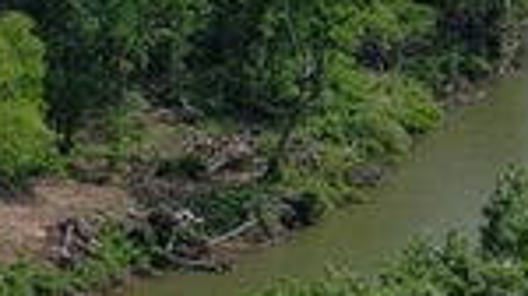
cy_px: -317
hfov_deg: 10.1
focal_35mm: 195
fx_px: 2727
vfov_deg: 6.0
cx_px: -605
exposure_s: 1/1600
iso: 100
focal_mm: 10.57
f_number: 2.8
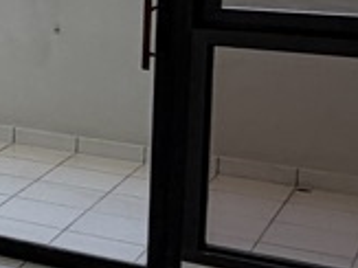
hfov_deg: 13.9
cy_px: -11
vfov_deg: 13.2
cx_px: -441
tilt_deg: -7.5
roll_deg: +2.7
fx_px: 1137
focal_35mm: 110
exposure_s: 1/234
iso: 40
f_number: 2.2
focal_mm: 2.22
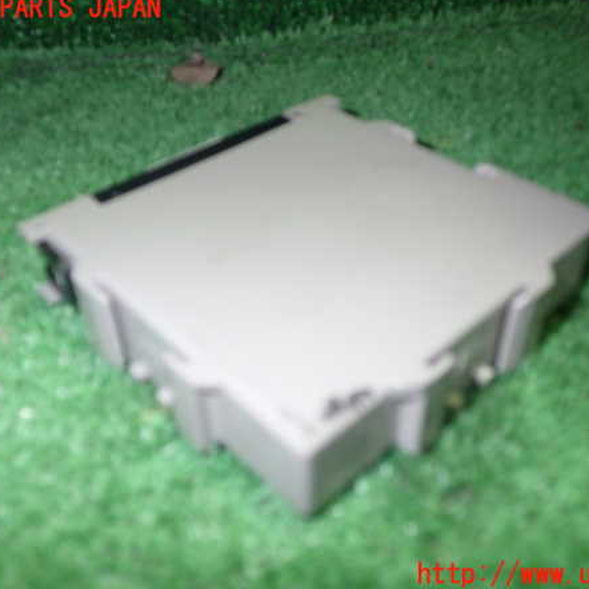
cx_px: 318
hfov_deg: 46.0
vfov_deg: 46.0
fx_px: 693
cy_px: 292
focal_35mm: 36
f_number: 2.3
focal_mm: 5.4
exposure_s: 1/30
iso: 200
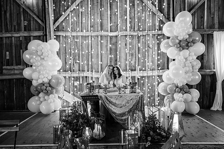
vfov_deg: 51.1
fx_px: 156
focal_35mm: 25
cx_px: 111
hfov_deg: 71.3
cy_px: 77
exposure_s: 1/200
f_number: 2.8
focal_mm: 24
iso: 800
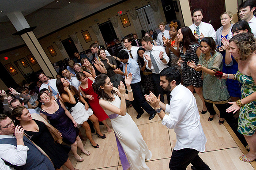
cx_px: 128
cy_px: 85
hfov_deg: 81.3
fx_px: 149
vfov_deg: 59.3
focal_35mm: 21
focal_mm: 14
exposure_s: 1/160
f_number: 6.3
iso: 2500
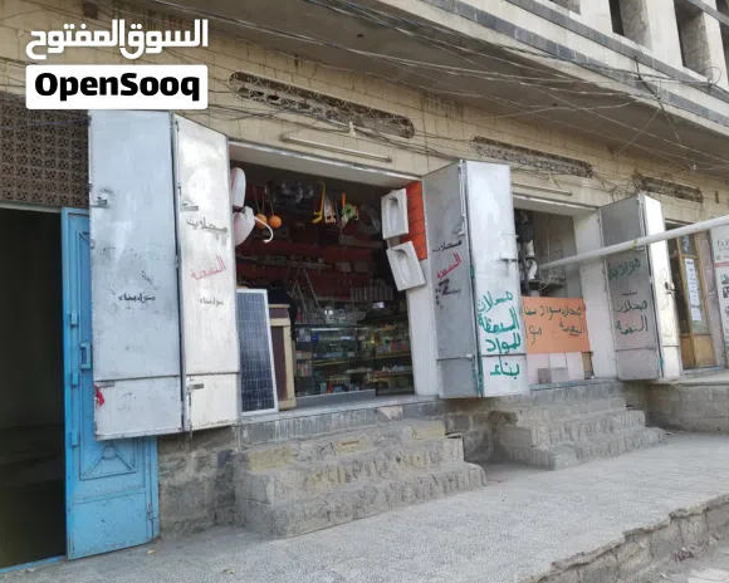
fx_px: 604
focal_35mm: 28
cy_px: 290
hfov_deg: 62.1
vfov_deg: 51.5
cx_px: 397
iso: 50
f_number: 1.7
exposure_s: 1/133
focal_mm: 4.2
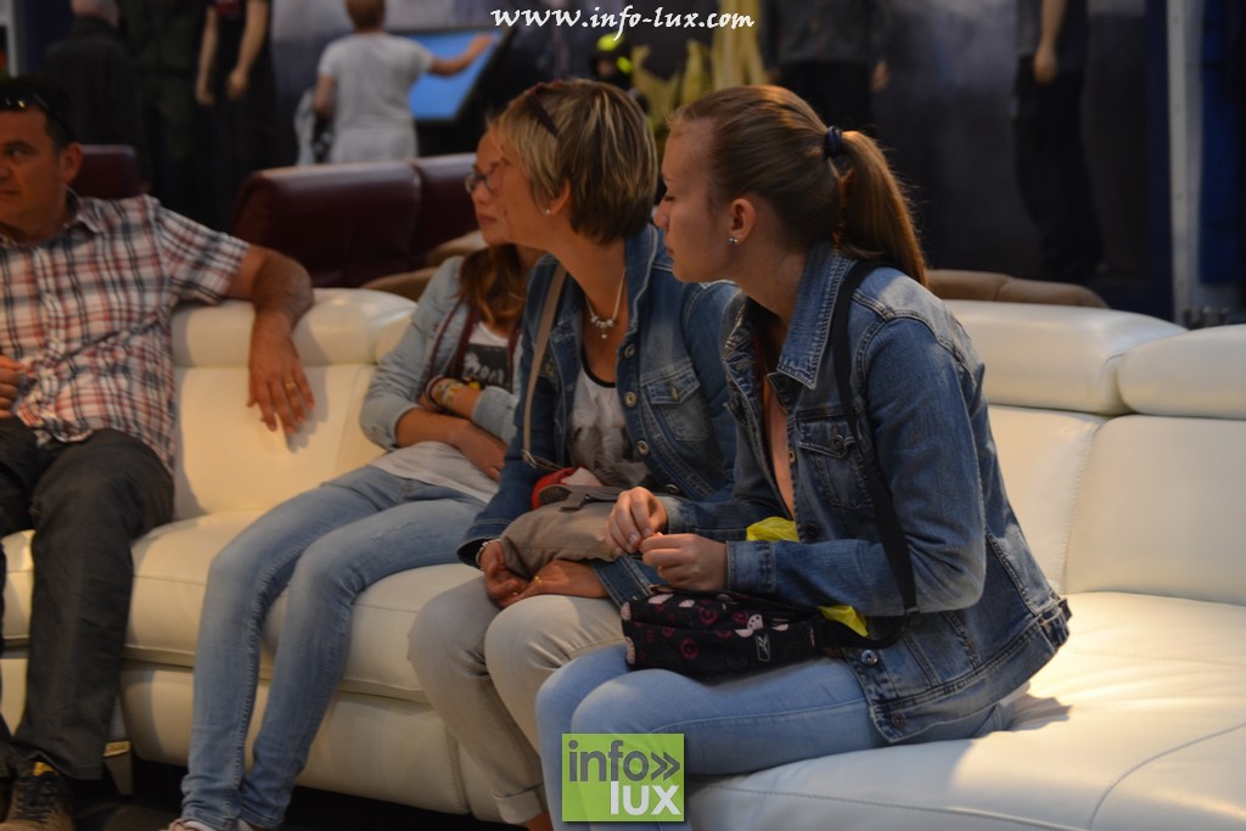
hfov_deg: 24.6
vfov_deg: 16.6
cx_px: 623
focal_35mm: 82
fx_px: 2856
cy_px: 416
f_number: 4
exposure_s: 1/60
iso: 400
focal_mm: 55
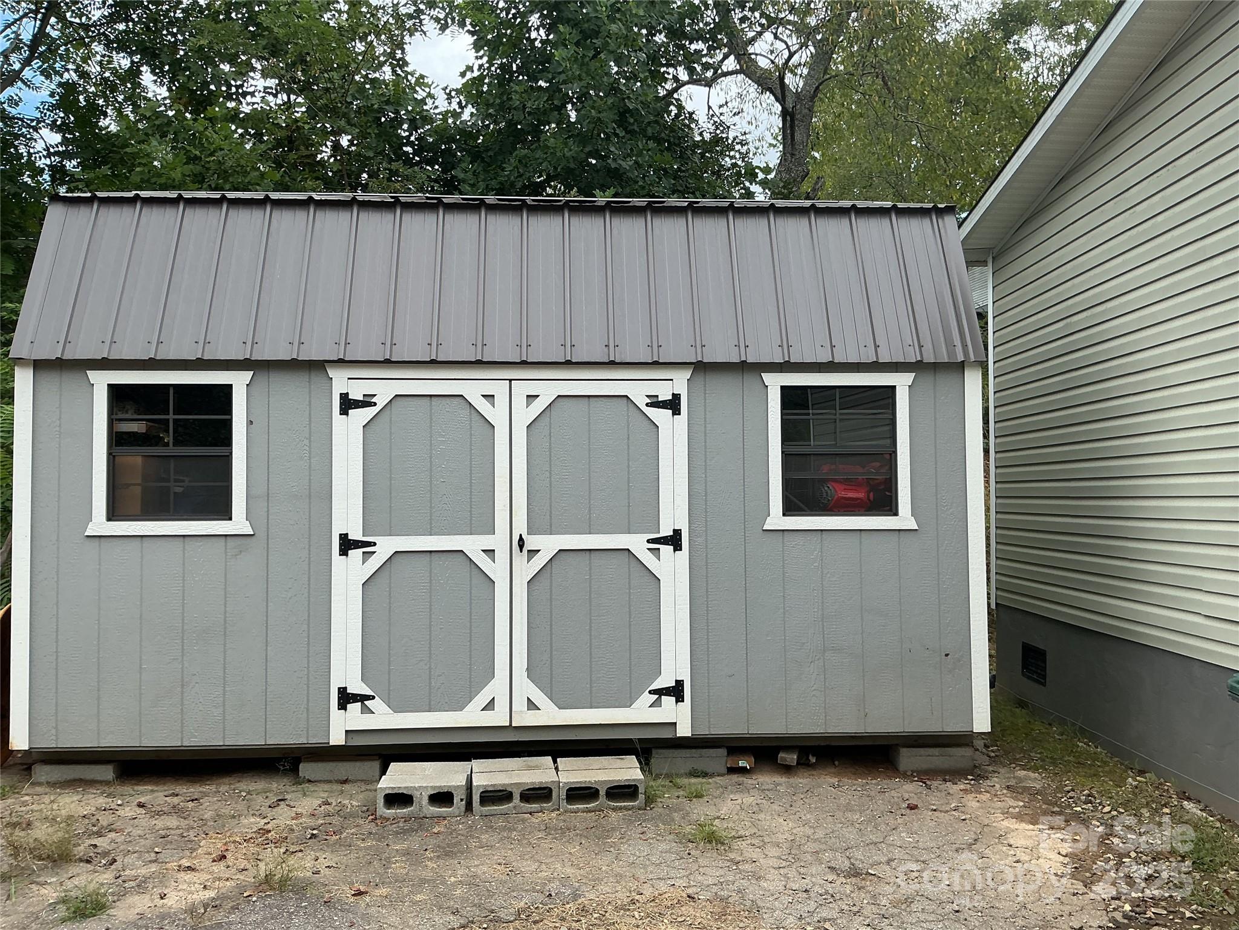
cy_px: 465
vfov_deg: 48.2
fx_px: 1038
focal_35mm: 29
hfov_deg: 61.7
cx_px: 620
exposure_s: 1/635
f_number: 1.8
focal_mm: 3
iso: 25
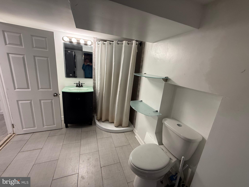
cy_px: 94
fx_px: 101
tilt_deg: -14.8
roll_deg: -5.5
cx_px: 124
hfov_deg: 102.1
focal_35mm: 14
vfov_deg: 85.7
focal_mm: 2.22
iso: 250
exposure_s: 1/60
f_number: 2.2
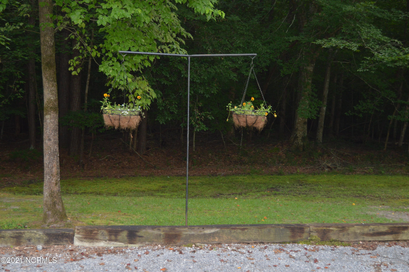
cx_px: 204
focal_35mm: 57
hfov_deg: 35.1
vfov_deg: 23.7
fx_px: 647
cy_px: 136
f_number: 4.8
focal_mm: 38
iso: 640
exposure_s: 1/60
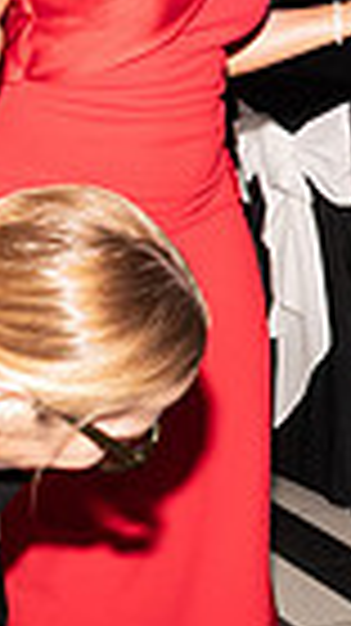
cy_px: 277
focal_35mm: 118
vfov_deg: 18.2
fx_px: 1956
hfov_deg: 10.0
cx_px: 472
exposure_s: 1/125
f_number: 6.3
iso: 2500
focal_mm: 18
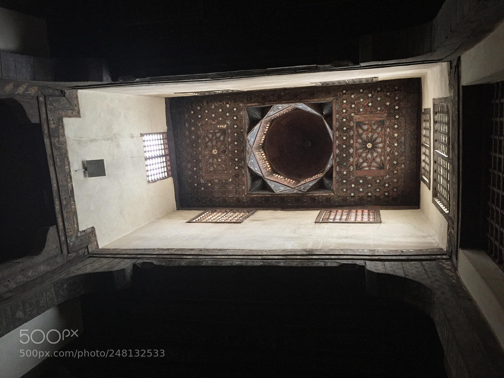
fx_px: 422
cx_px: 252
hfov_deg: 61.7
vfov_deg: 48.2
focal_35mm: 29
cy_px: 189
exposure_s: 1/25
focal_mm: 4.15
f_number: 2.2
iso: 320
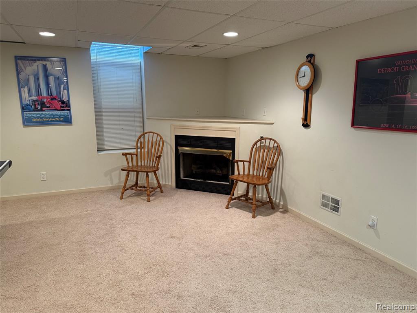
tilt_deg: -10.1
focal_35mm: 24
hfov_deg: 71.6
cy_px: 156
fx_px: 289
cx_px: 208
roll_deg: -0.7
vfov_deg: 56.8
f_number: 1.78
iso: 250
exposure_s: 1/60
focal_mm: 6.76
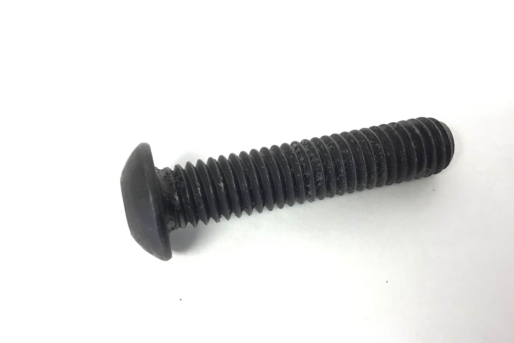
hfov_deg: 57.2
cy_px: 173
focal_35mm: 33
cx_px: 257
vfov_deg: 40.0
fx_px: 471
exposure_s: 1/33
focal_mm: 3.3
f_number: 2.4
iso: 80
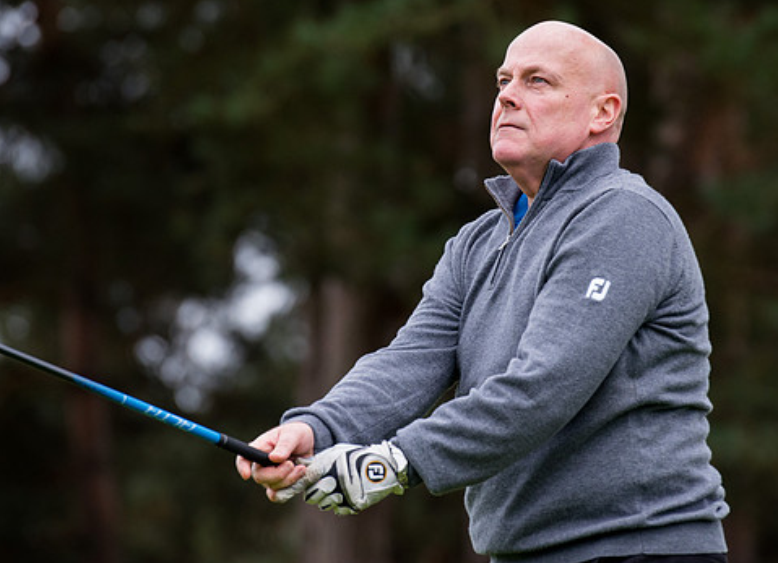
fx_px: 6927
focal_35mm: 312
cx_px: 452
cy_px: 237
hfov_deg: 6.4
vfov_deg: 4.7
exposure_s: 1/1000
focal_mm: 200
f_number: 4
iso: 800
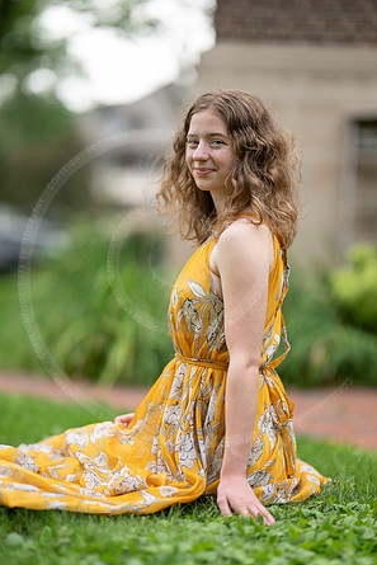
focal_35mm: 86
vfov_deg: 23.6
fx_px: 1350
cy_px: 283
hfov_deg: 15.9
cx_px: 189
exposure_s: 1/800
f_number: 1.2
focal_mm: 85
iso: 80
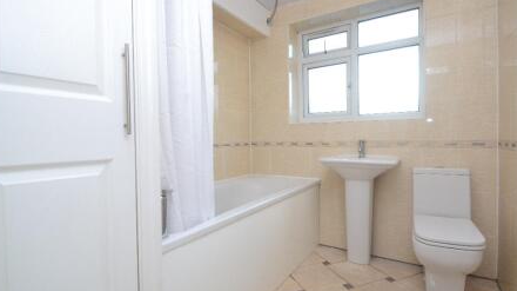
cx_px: 263
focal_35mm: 17
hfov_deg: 95.9
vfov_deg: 63.8
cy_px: 149
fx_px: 233
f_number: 8
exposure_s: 1/60
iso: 640
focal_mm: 10
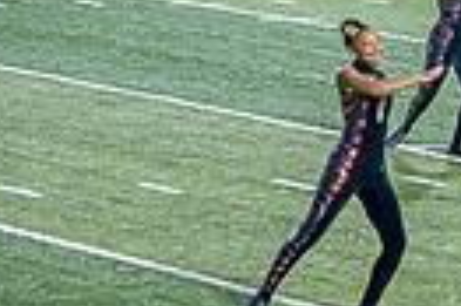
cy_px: 148
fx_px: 6817
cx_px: 799
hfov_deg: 3.8
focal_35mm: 533
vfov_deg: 2.6
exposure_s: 1/200
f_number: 4
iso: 2000
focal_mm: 120
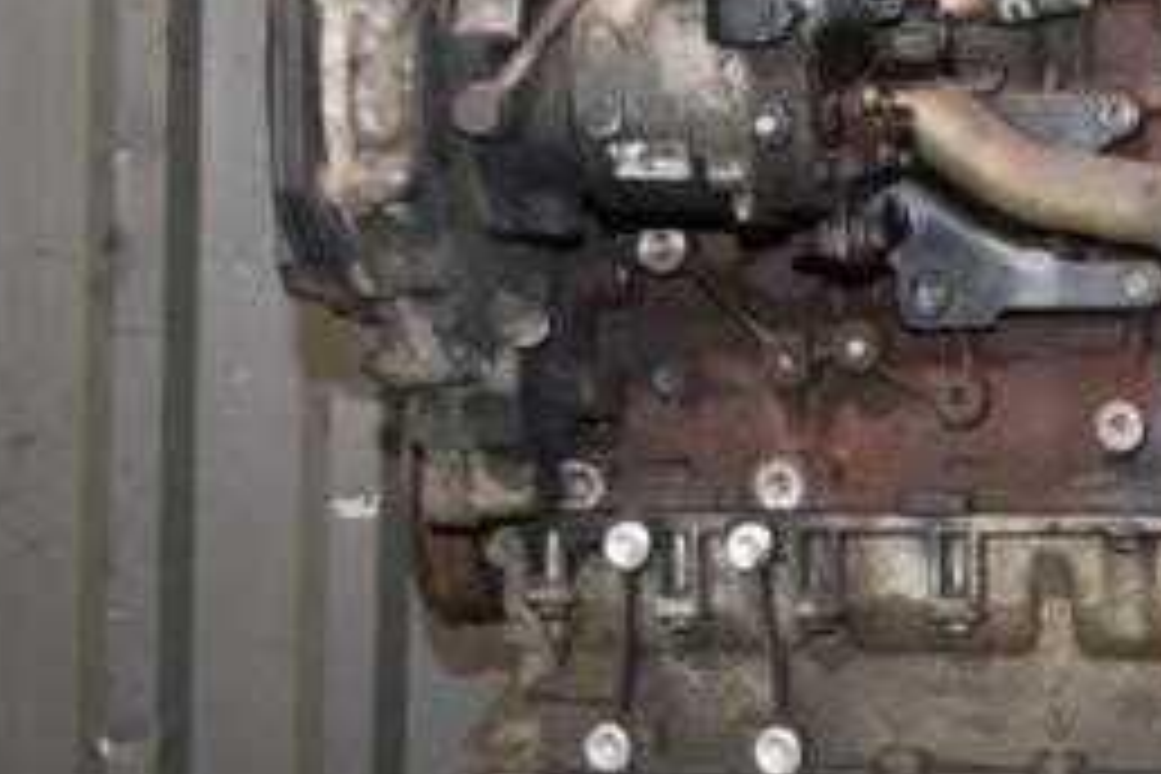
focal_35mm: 87
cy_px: 198
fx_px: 2811
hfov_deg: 22.9
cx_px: 990
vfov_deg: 15.6
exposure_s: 1/60
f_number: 5
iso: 800
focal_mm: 25
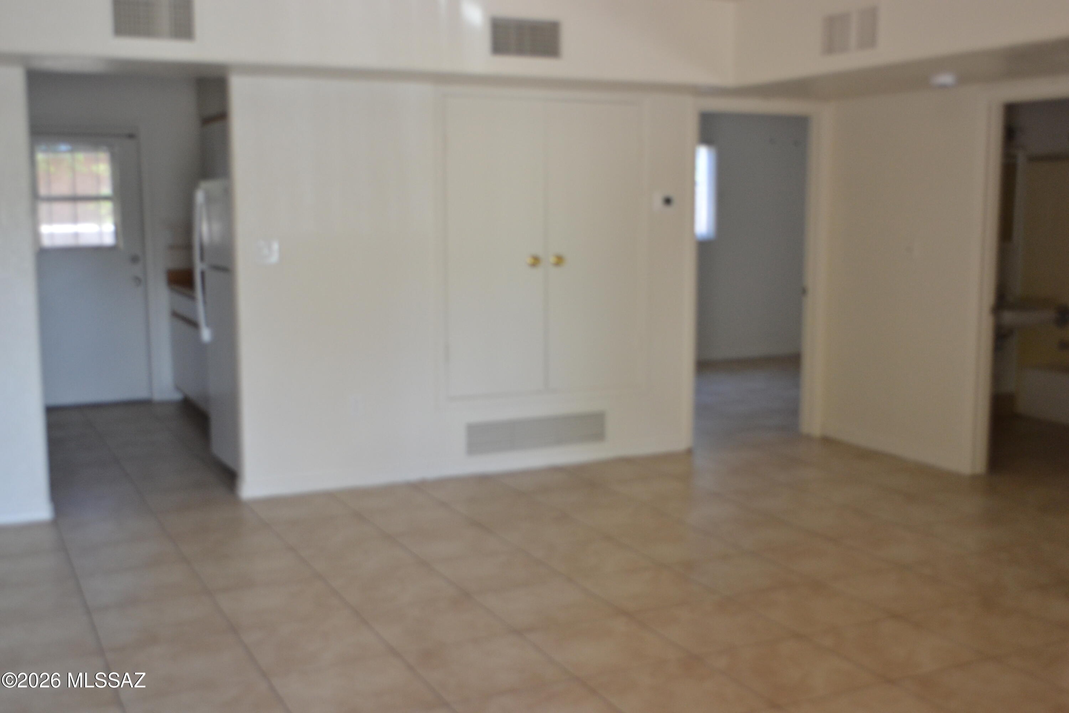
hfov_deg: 49.6
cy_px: 356
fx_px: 1158
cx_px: 534
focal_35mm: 39
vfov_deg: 34.2
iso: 800
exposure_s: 1/60
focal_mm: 26
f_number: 4.2
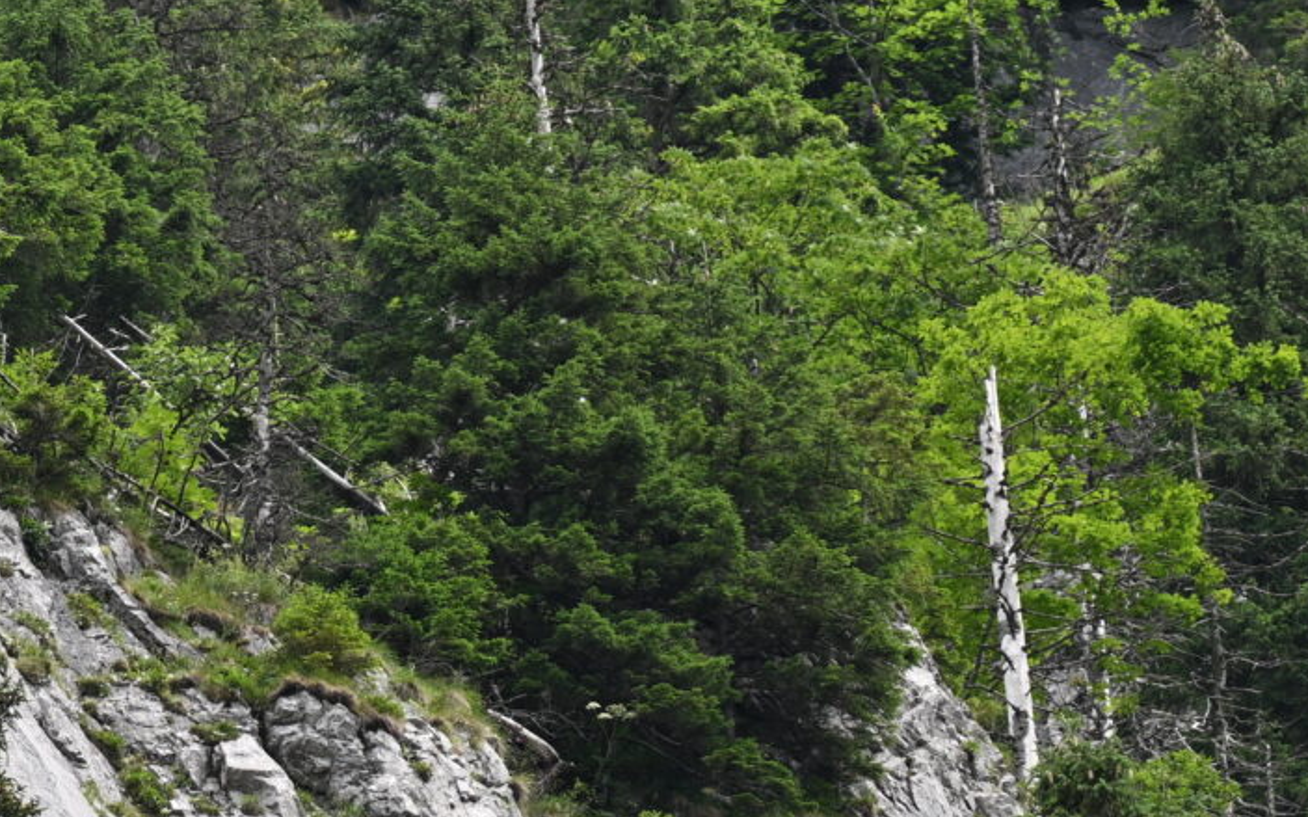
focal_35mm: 668
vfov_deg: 2.0
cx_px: -724
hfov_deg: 3.1
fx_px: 23807
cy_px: -185
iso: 140
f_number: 5.6
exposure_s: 1/200
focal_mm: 180
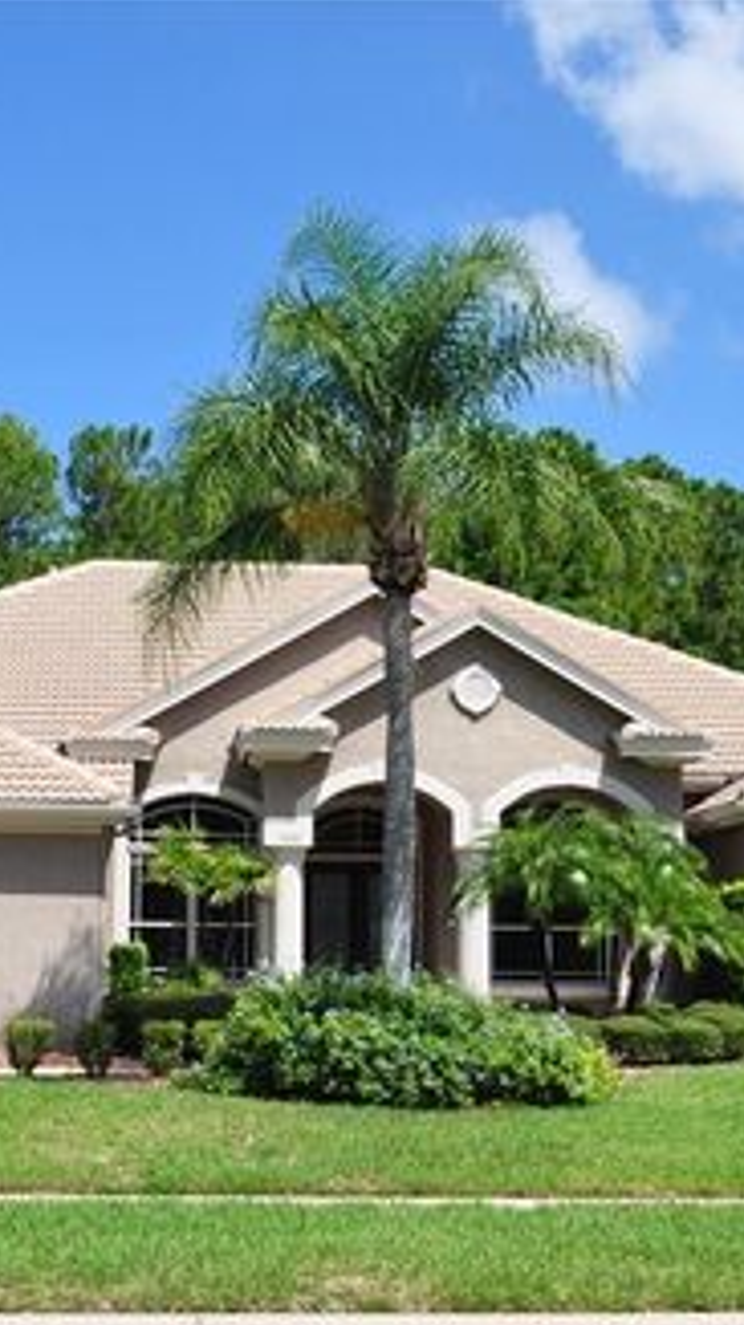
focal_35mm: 53
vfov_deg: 39.2
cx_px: 272
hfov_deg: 22.5
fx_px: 1862
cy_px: 671
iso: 200
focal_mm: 22
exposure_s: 1/320
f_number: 10
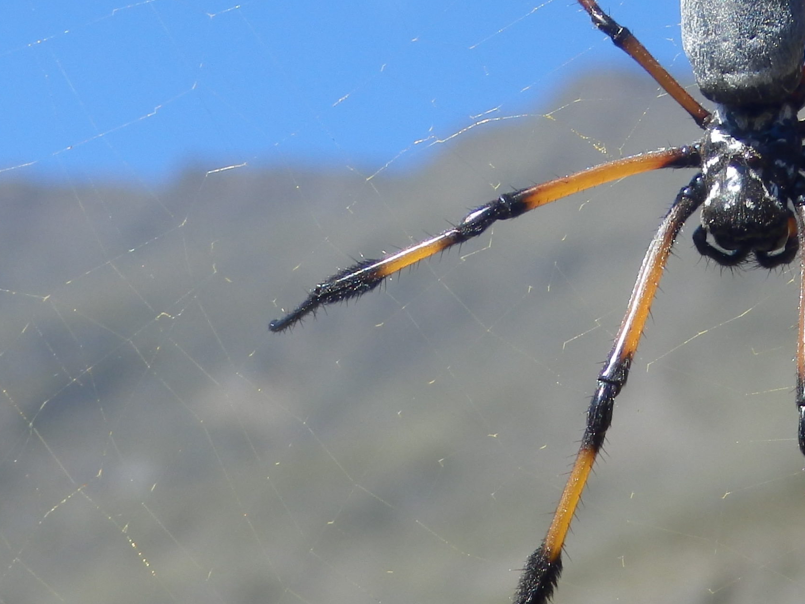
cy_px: 109
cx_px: 725
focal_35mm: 180
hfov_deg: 10.9
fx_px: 4185
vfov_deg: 8.2
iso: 80
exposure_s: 1/320
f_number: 4.4
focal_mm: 11.9
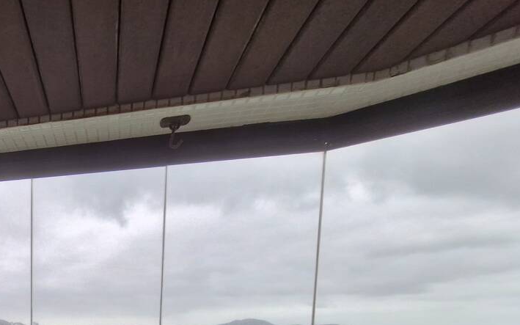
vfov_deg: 36.0
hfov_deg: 53.3
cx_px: 7
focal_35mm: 28
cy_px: 379
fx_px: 397
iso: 50
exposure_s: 1/253
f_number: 2.2
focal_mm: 1.74
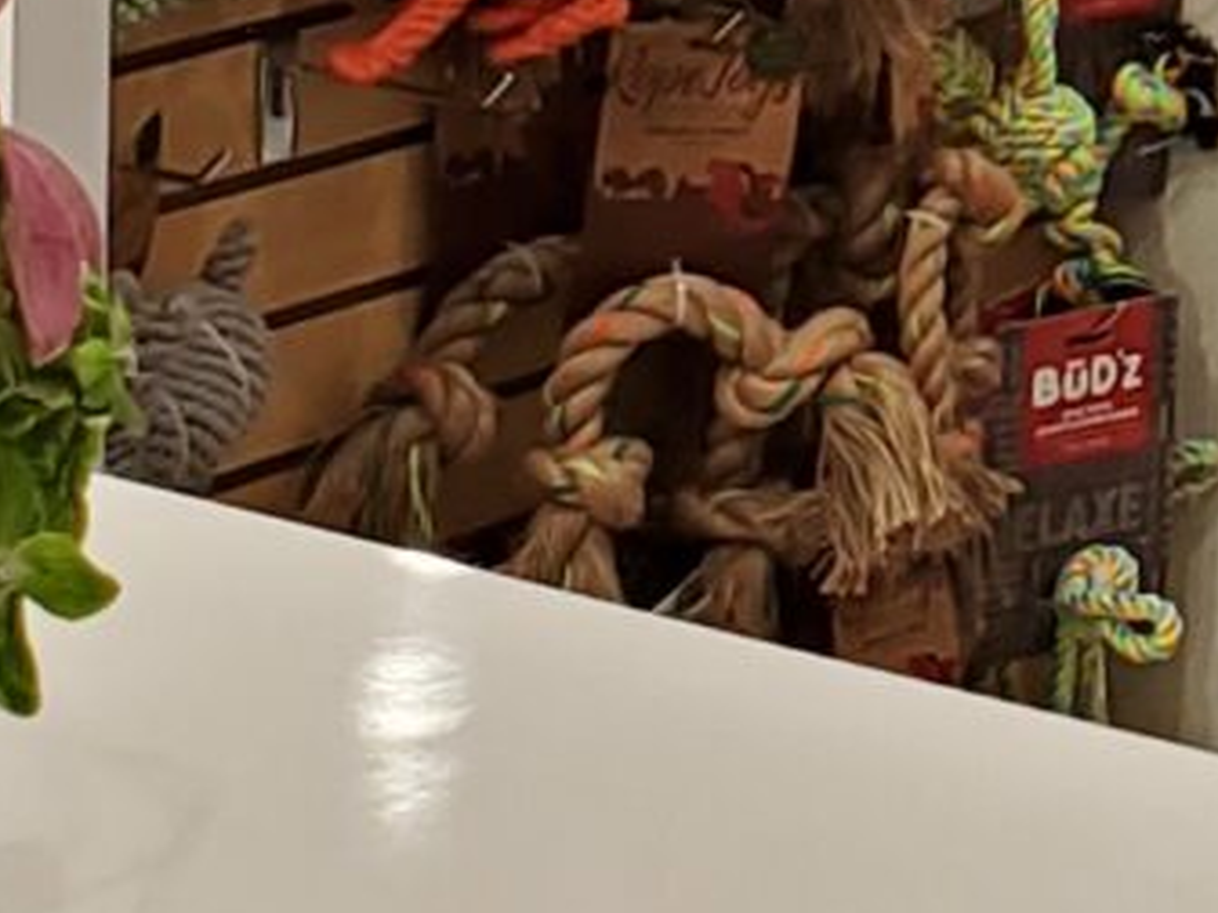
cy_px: -870
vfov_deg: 7.2
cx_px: 2160
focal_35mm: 198
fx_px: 6967
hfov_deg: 9.5
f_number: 2.4
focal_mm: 4.3
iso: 100
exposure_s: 1/120
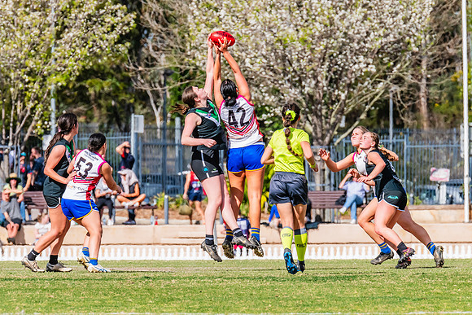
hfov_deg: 3.9
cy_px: 162
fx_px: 6866
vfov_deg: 2.6
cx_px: 209
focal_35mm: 524
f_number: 11
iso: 800
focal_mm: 420
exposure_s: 1/1250
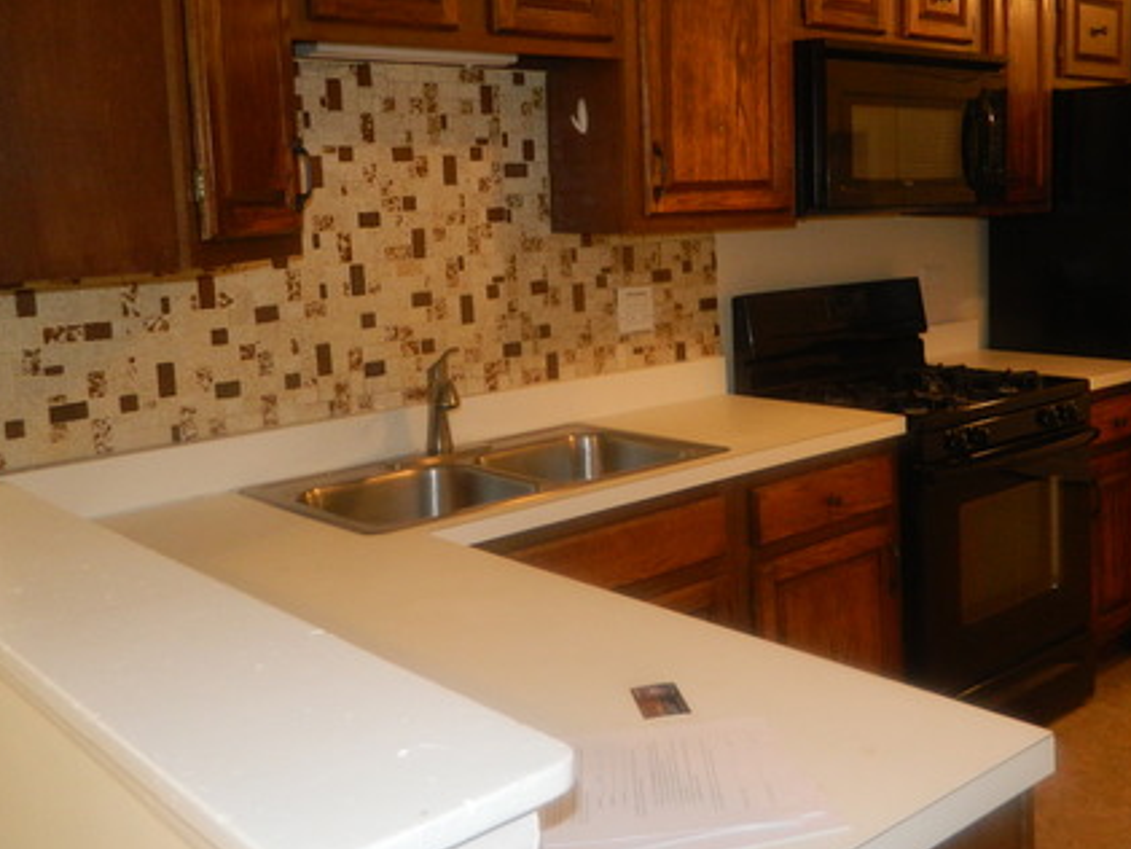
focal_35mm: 38
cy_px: 320
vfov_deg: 37.5
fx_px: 1242
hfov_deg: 48.3
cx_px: 741
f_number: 3.1
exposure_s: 1/30
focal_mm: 4.5
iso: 200
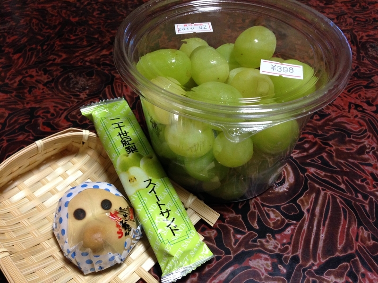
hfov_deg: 55.4
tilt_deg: -45.5
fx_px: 360
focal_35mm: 33
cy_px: 142
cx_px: 189
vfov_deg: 42.9
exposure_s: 1/20
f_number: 2.4
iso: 200
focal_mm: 4.12
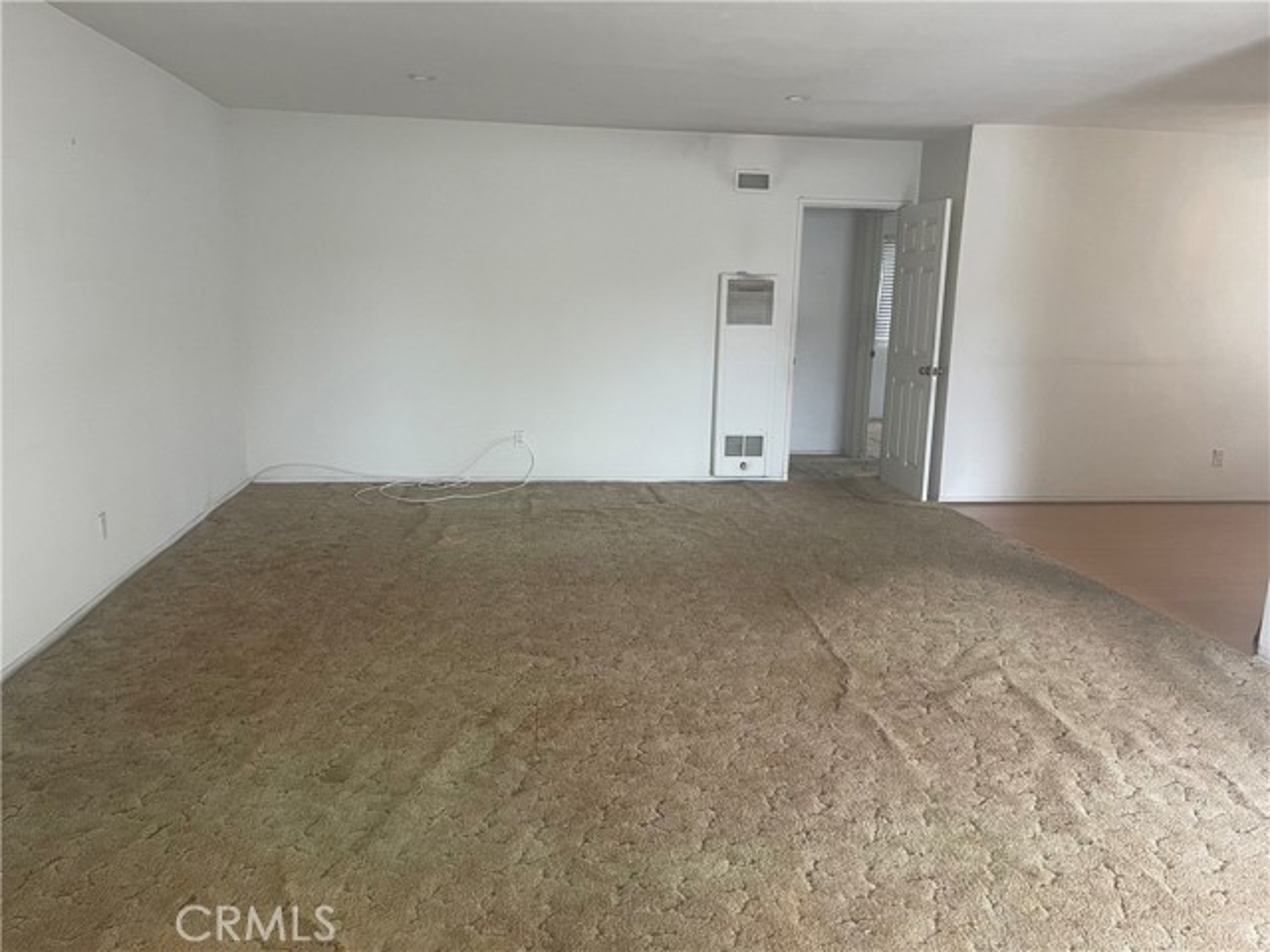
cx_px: 635
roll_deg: -2.0
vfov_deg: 53.1
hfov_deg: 67.3
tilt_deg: -12.2
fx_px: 954
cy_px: 476
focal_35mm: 26
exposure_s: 1/60
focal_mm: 5.1
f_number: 1.6
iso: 125
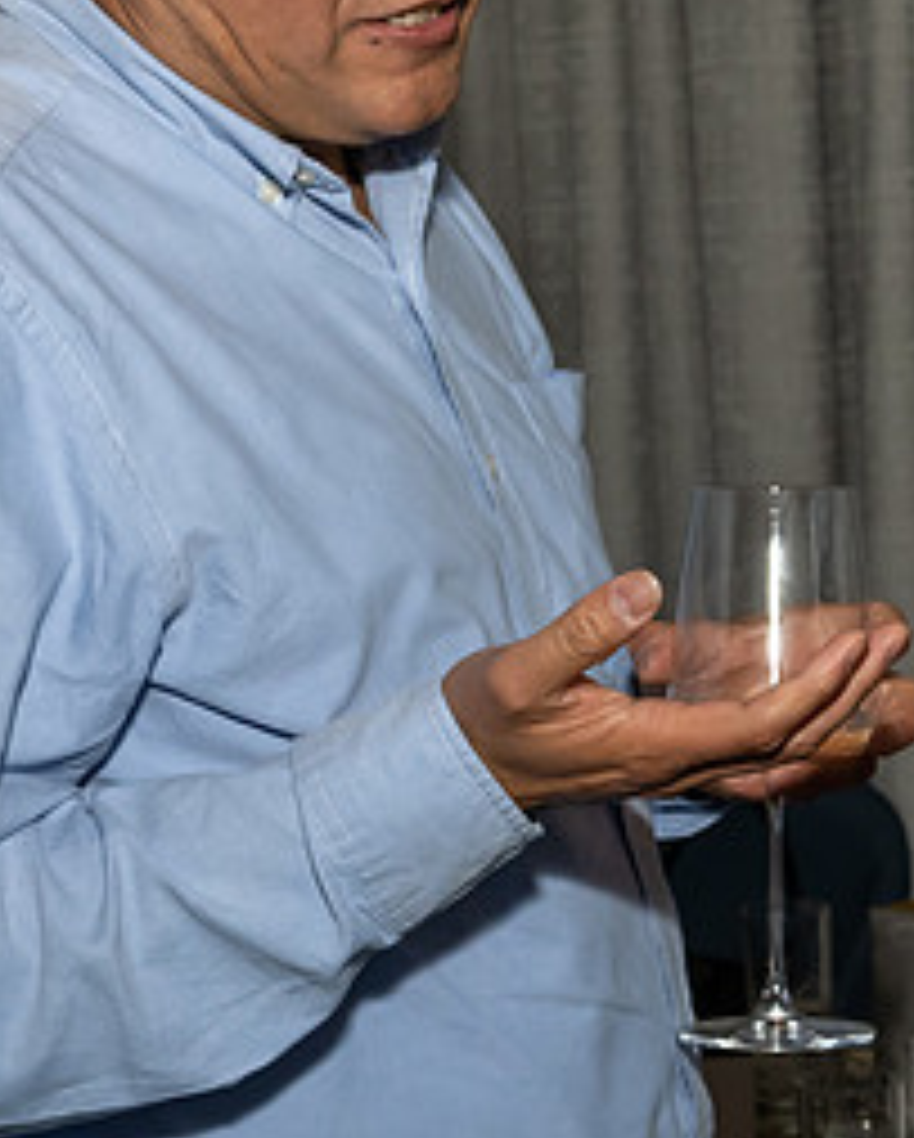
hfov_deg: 13.3
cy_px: 278
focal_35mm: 116
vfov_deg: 16.5
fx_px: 3915
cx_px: 667
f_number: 7.1
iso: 1000
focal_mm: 28
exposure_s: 1/250
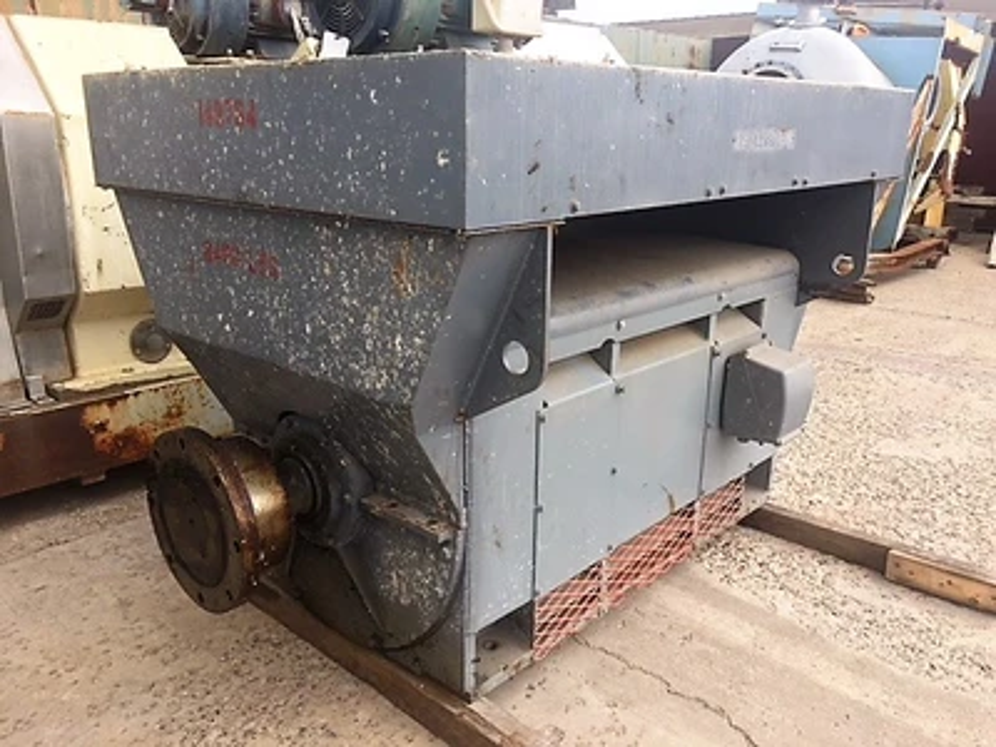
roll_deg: -1.2
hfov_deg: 61.7
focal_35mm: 29
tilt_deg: -16.6
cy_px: 374
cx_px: 498
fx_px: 834
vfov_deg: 48.2
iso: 25
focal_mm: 4.15
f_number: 2.2
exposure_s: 1/142
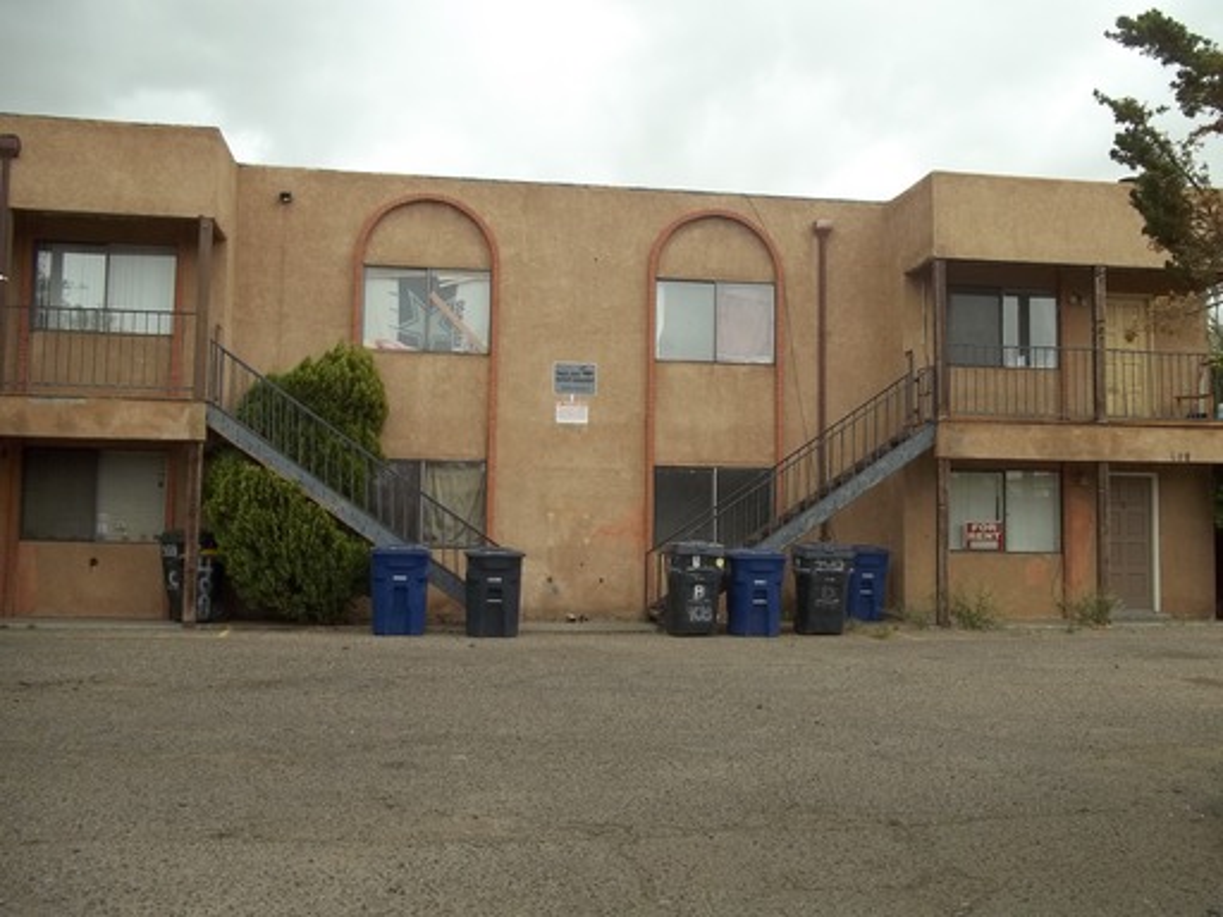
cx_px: 612
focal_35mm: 36
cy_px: 458
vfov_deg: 39.7
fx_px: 1272
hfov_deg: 51.4
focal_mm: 6.5
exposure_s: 1/400
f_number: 3.1
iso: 64
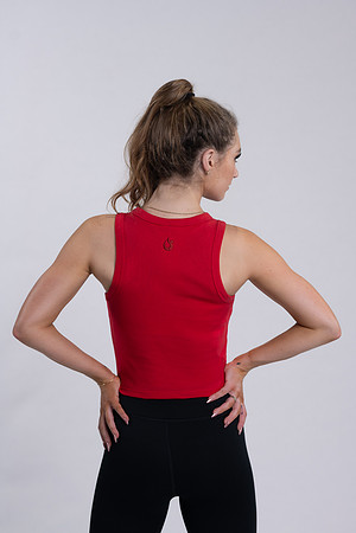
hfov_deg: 16.1
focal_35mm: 85
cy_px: 266
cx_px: 178
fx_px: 1261
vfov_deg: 23.9
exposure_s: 1/125
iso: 125
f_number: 4
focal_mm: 85
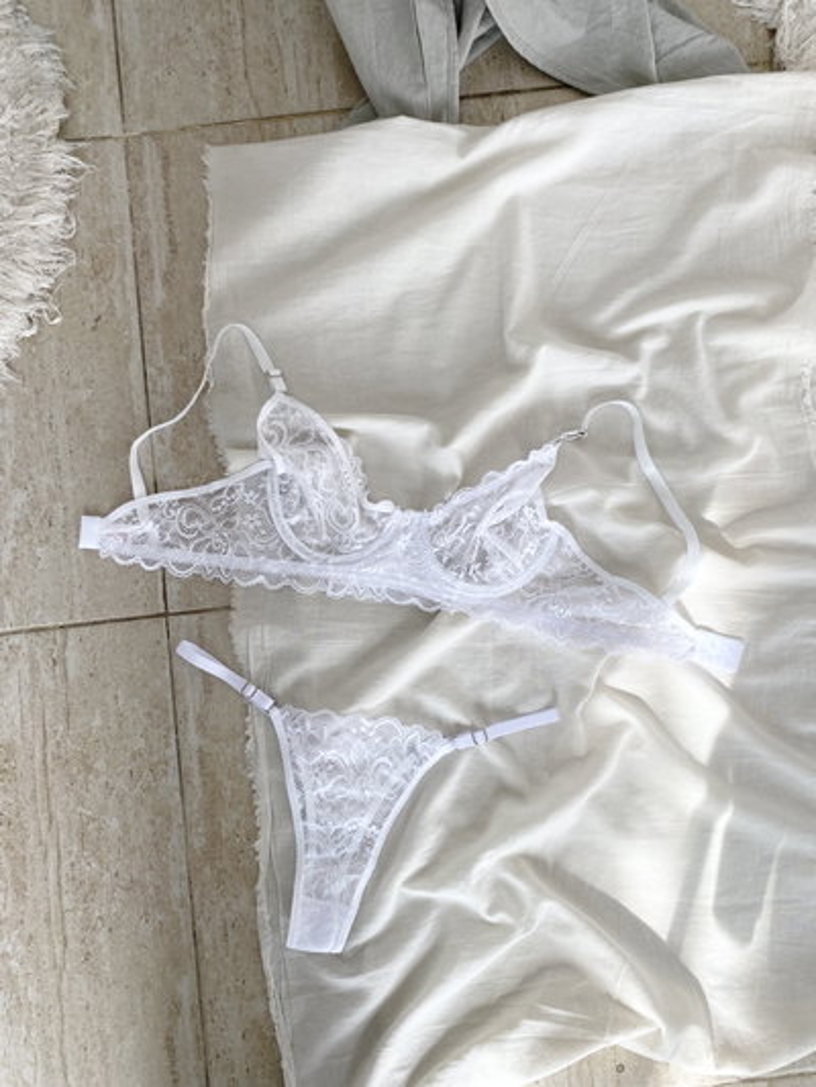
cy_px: 544
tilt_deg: -84.3
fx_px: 817
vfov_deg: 67.3
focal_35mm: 26
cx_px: 408
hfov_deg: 53.1
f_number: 1.8
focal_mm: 4.25
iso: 32
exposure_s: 1/236
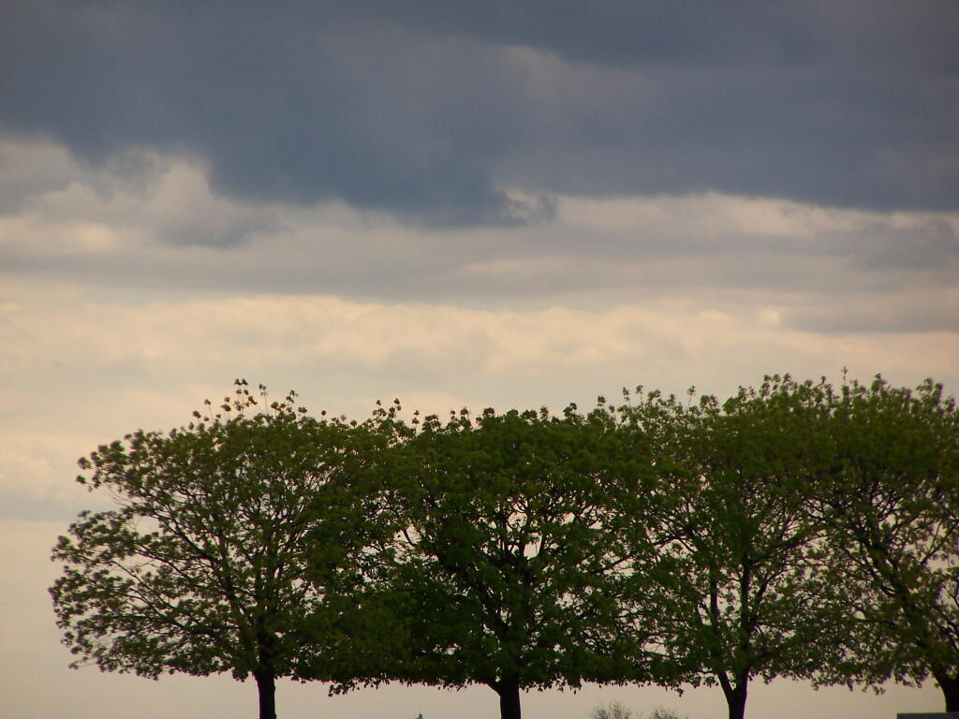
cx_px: 480
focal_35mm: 380
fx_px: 10528
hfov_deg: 5.2
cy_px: 360
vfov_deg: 3.9
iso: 80
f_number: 3.7
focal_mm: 63
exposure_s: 1/800
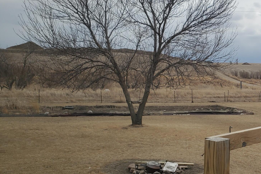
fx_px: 406
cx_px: 261
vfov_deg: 24.1
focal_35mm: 56
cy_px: 110
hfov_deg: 32.7
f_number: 2.4
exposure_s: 1/1693
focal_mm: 4.3
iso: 50
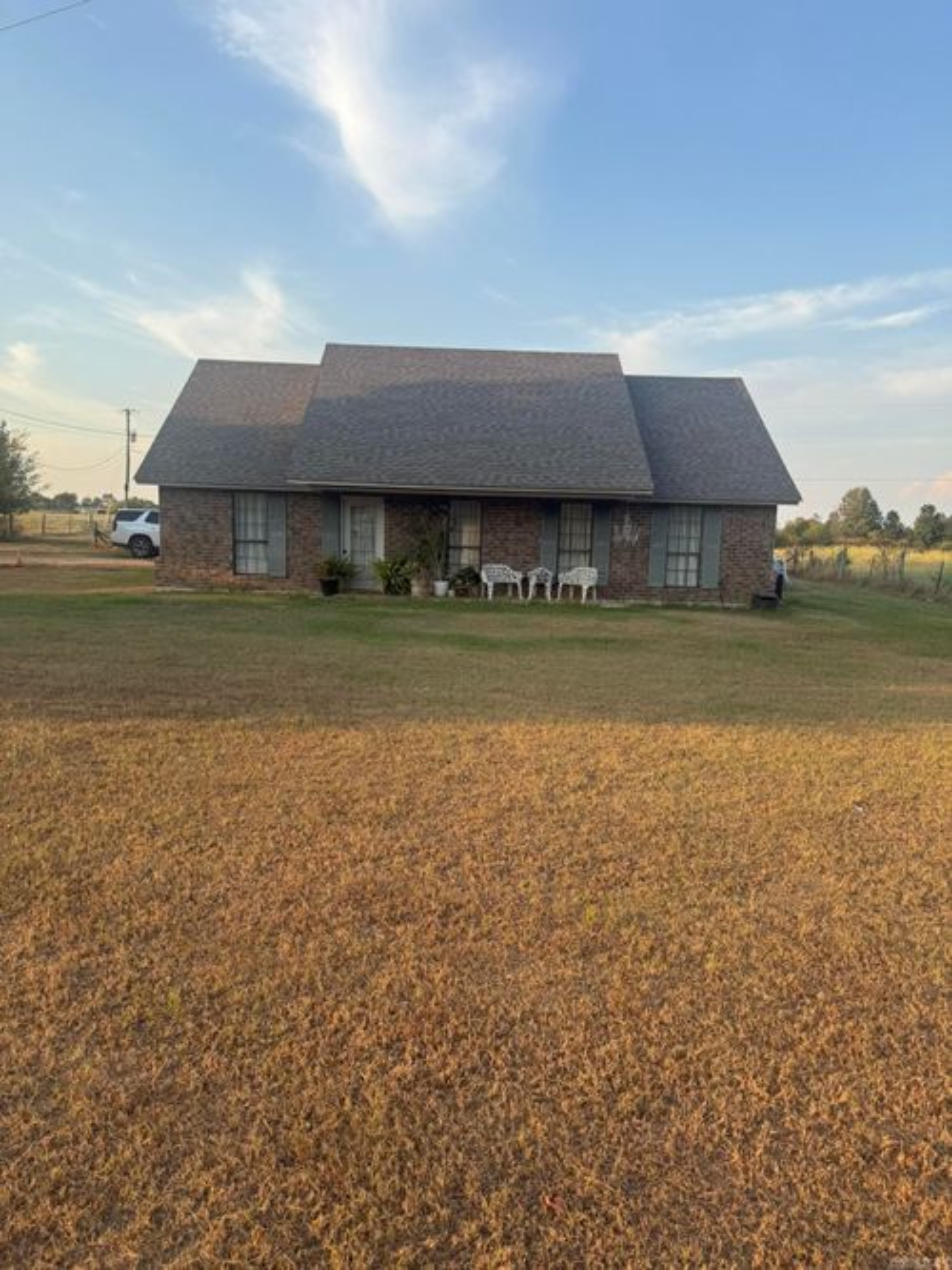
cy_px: 635
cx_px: 476
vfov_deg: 71.6
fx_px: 880
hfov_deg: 56.8
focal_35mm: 24
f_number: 1.78
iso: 80
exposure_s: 1/1361
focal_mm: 6.76
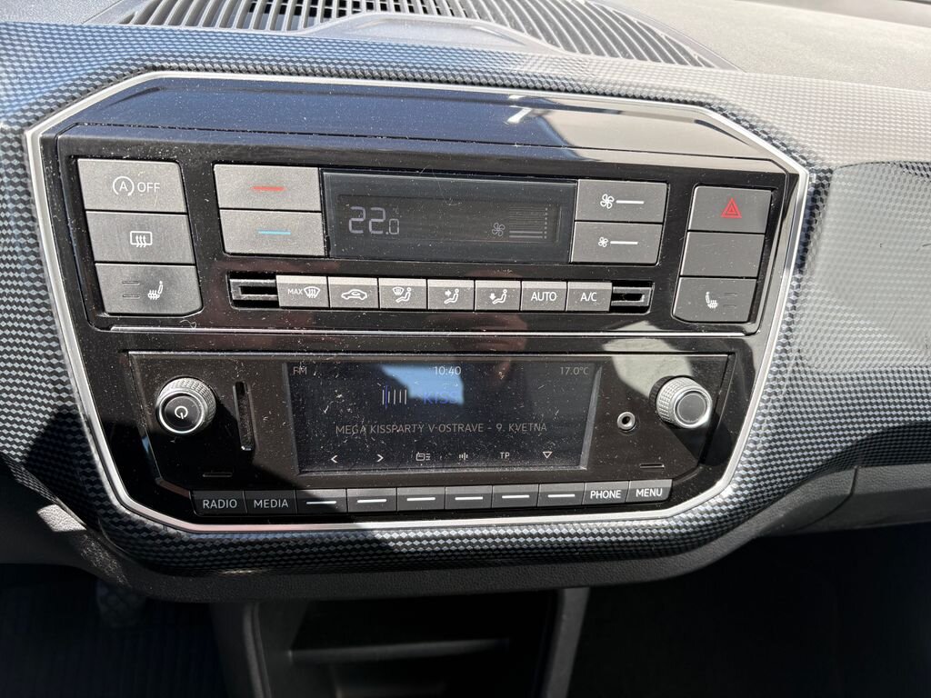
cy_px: 349
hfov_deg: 67.3
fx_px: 699
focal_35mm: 26
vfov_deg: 53.1
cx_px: 466
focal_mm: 5.96
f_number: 1.6
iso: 64
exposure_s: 1/346
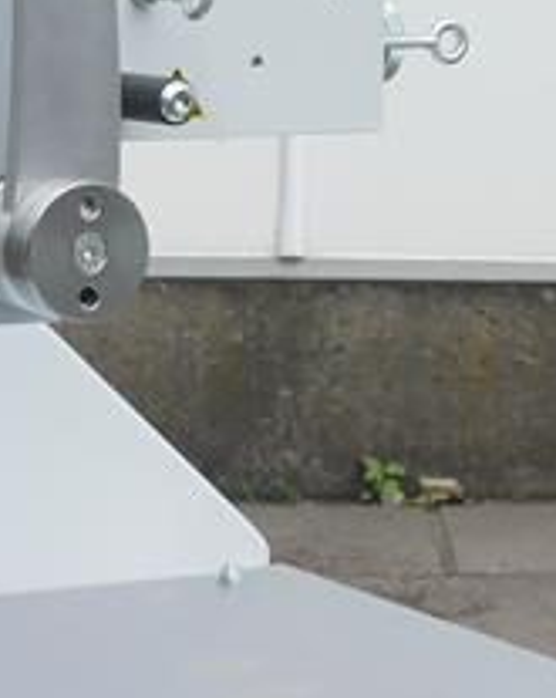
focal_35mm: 174
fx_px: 3587
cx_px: 24
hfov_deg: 8.8
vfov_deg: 11.1
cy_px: 553
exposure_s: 1/250
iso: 160
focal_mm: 18
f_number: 7.1
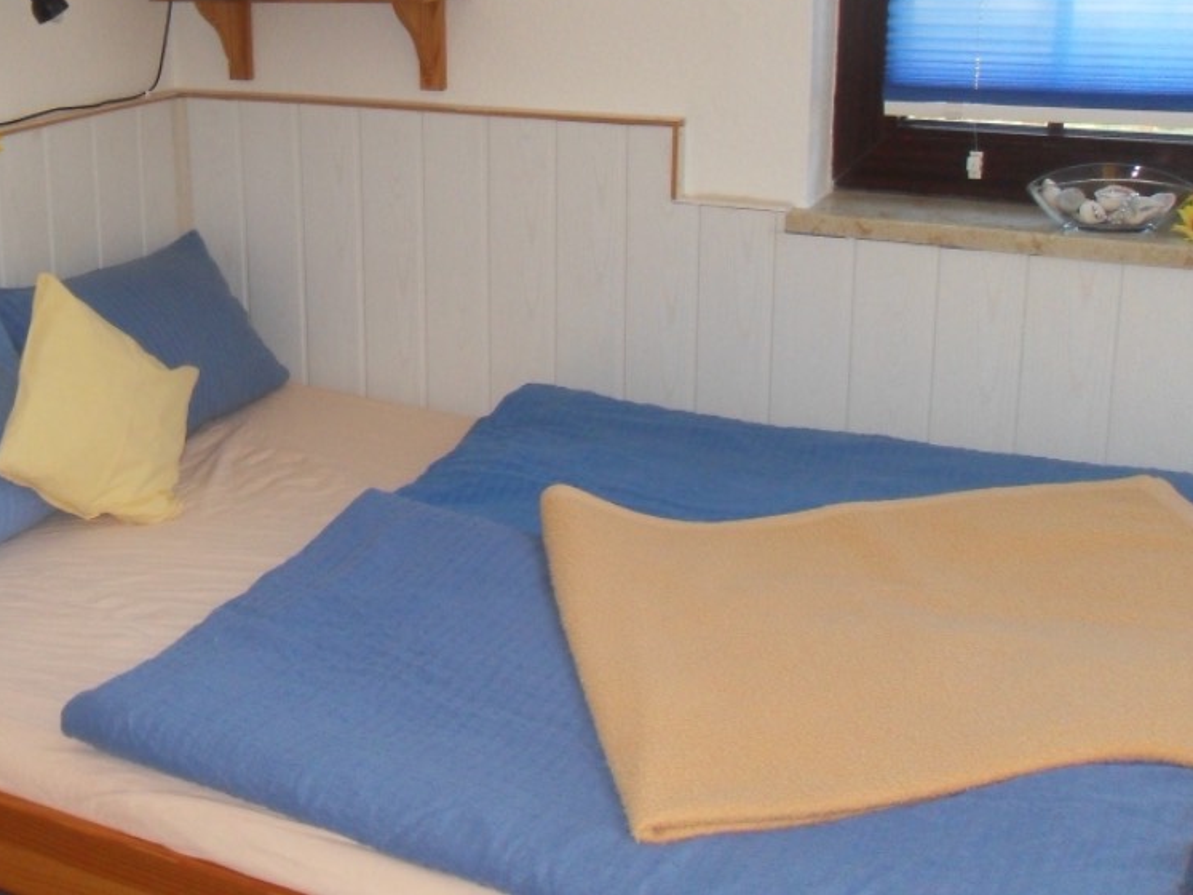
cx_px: 379
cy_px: 283
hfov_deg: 39.1
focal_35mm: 48
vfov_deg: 30.0
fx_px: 1654
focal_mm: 6.3
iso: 400
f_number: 3.5
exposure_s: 1/45
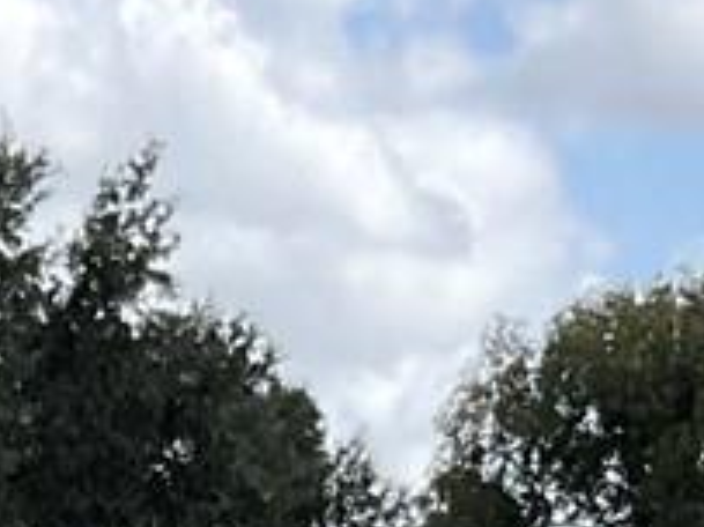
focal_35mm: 229
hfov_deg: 8.6
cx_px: 430
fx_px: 4655
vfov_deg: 5.7
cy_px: 2046
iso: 16
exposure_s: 1/642
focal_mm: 3
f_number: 1.8
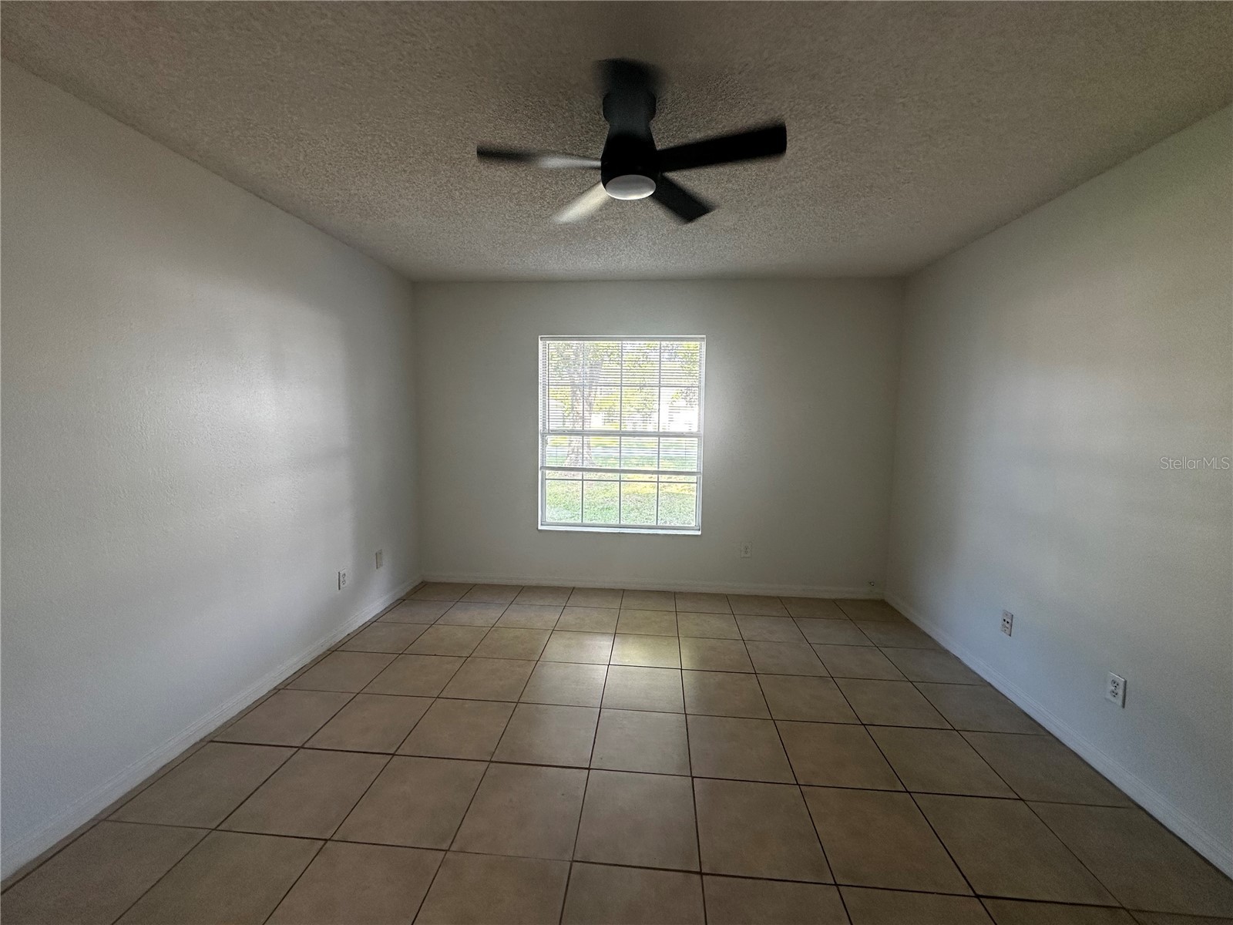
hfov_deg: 102.1
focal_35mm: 14
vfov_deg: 85.7
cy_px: 462
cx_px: 616
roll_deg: -1.0
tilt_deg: -5.4
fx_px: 499
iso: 100
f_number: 2.2
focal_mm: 2.22
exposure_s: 1/99
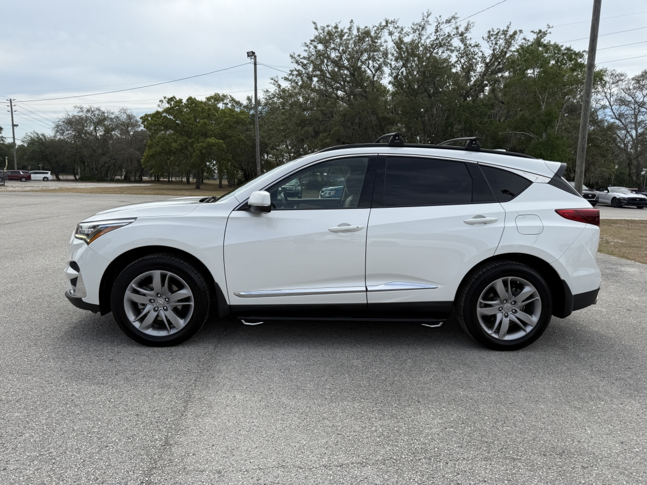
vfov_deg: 56.8
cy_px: 242
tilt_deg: -7.8
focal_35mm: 24
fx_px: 449
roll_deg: -1.1
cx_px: 324
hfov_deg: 71.6
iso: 80
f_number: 1.78
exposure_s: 1/4167
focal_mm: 6.76
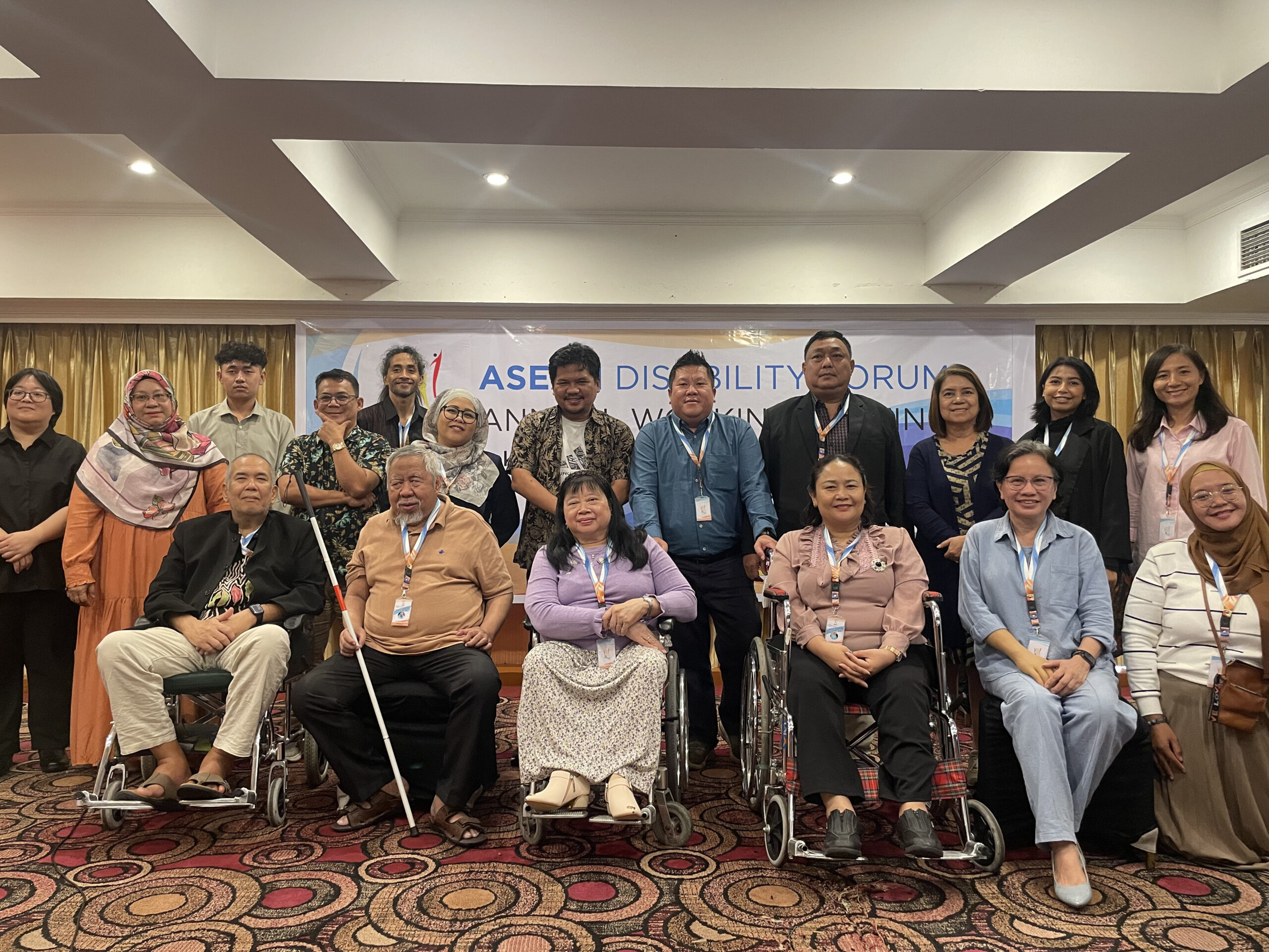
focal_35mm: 26
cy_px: 476
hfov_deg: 67.3
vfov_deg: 53.1
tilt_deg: +2.5
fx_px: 953
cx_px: 634
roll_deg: -0.1
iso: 250
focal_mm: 4.2
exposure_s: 1/50
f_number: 1.6
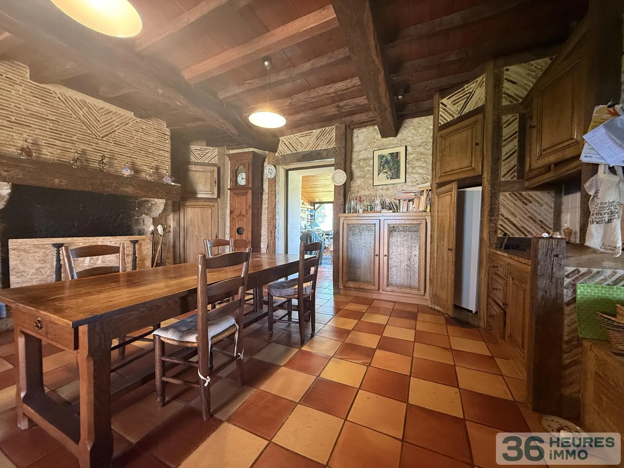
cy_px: 234
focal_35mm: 14
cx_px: 312
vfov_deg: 85.7
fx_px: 252
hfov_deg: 102.1
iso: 500
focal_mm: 2.22
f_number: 2.2
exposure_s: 1/50
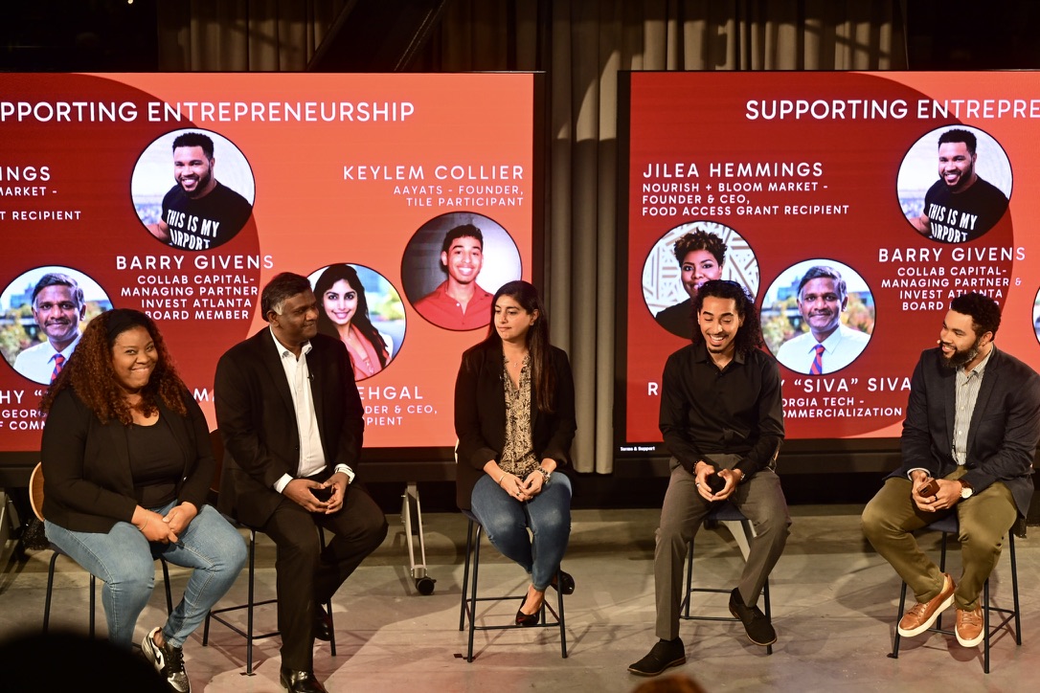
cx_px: 520
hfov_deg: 28.8
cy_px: 346
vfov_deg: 19.5
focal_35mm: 70
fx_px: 2022
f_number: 2.8
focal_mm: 70
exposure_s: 1/250
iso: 1100
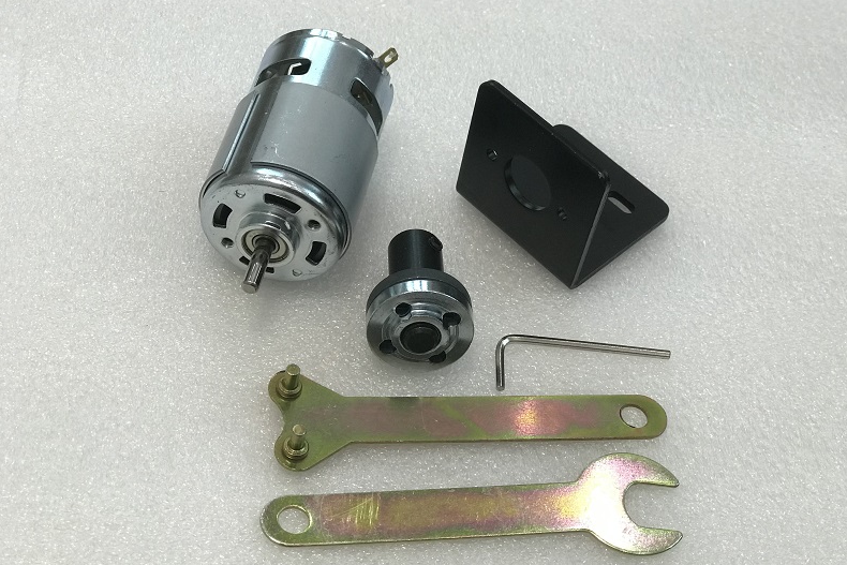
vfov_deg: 22.6
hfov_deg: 33.4
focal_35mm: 60
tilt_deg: -50.3
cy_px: 295
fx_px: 1412
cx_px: 425
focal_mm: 6.6
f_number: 2.8
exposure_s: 1/50
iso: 80
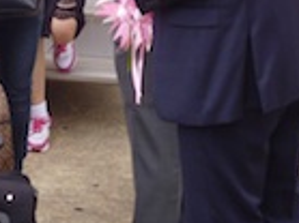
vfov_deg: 9.7
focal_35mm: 148
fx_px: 1277
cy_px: -130
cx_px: 58
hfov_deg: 13.3
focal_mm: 7.3
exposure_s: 1/160
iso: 100
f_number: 3.7
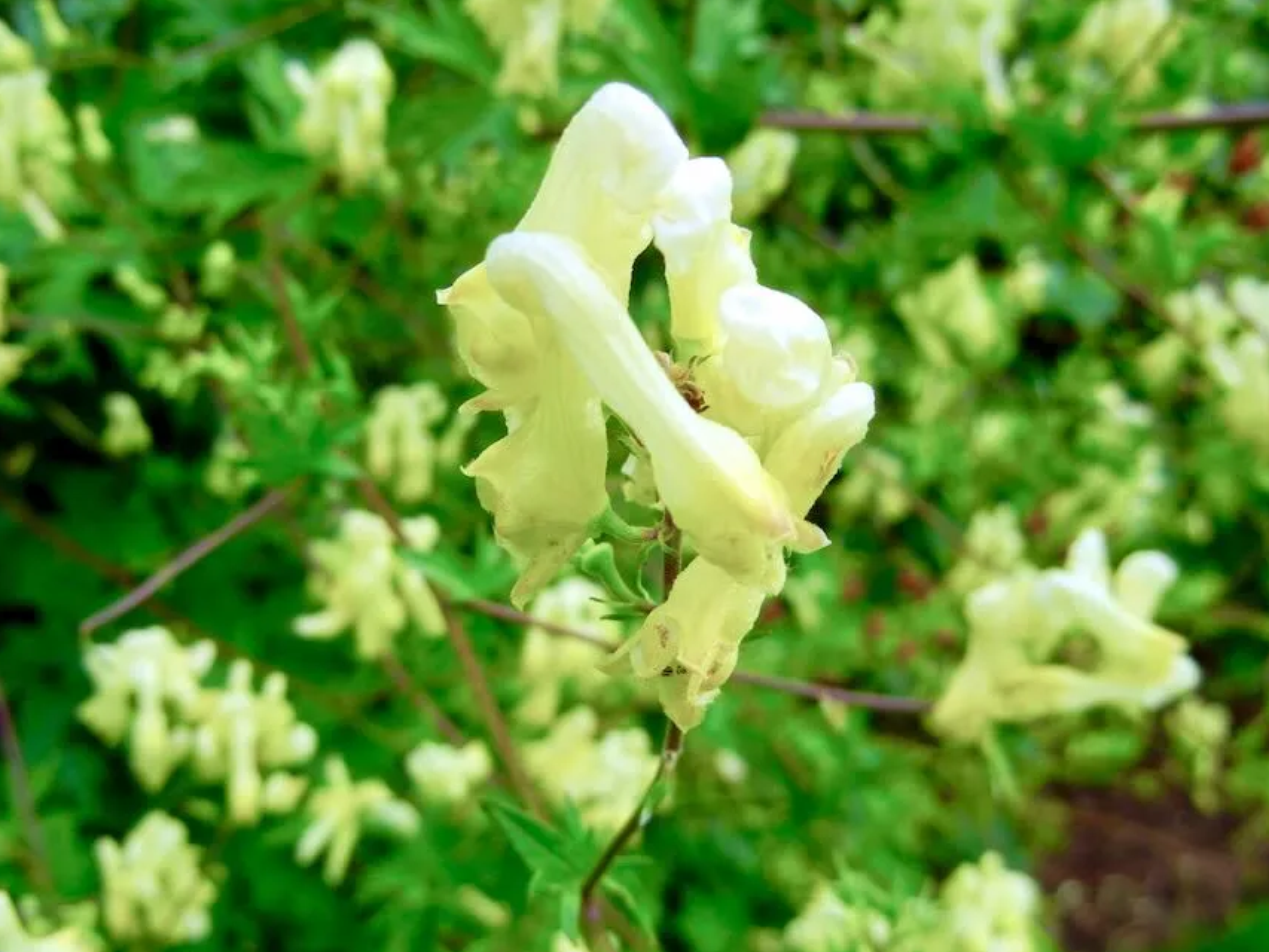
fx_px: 1320
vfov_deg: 39.7
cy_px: 451
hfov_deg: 51.3
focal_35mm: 36
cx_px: 605
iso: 160
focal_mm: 5.4
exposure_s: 1/203
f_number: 3.5
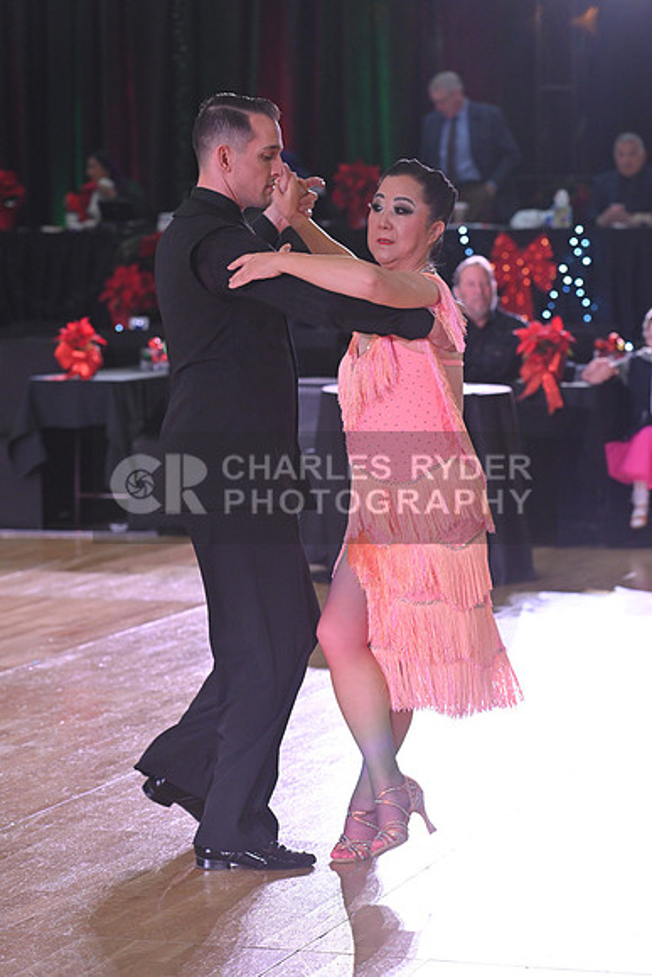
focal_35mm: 120
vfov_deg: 17.1
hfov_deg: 11.4
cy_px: 488
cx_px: 326
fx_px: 3258
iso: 2000
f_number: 5
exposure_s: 1/320
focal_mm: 120
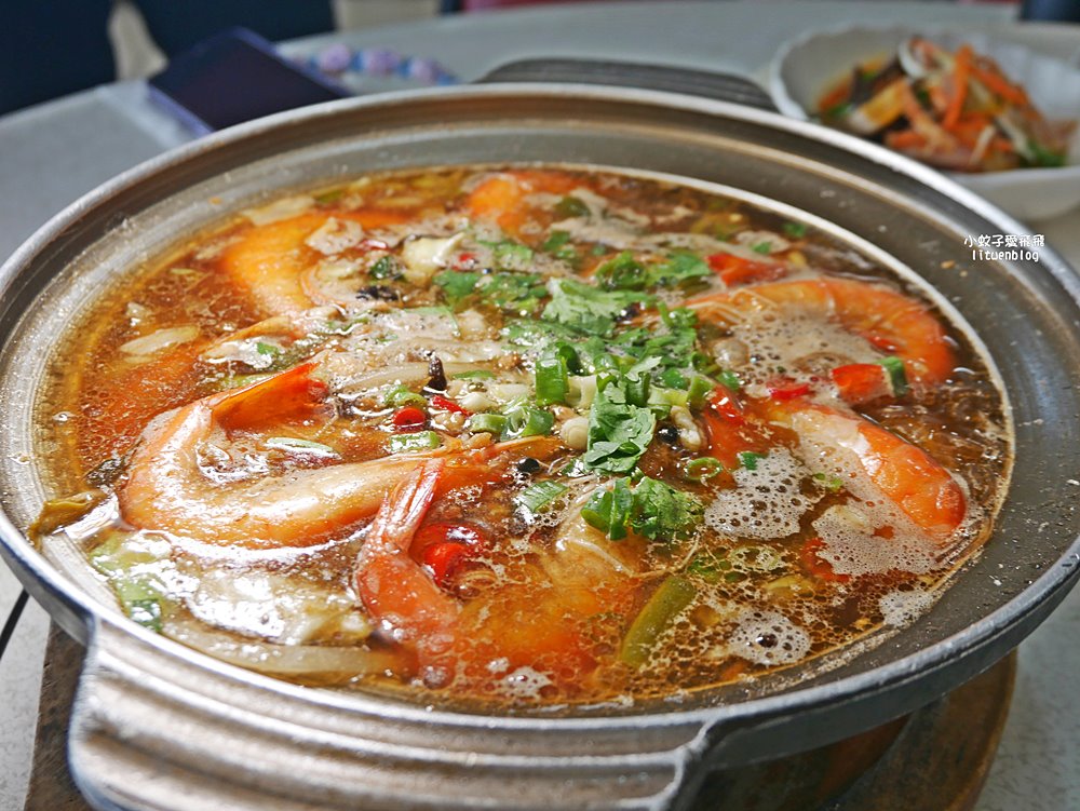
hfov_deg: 49.0
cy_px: 406
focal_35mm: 38
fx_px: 1186
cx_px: 540
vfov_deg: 37.8
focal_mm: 19
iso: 200
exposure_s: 1/80
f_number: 4.4
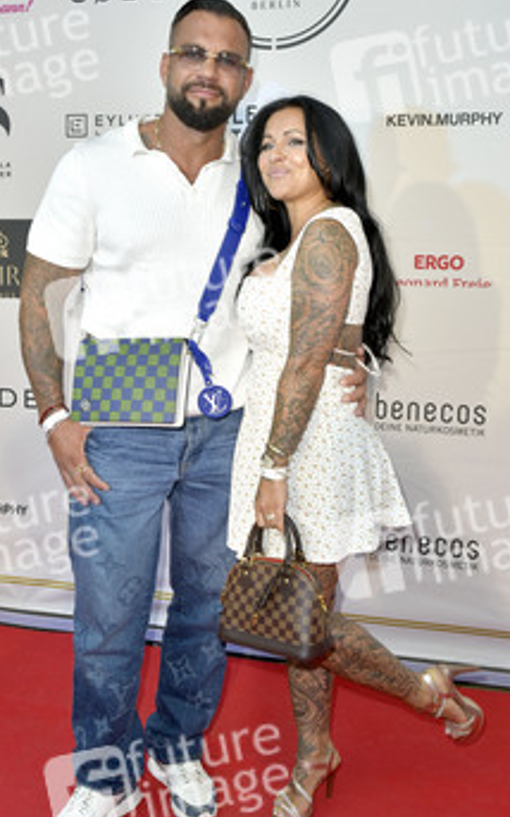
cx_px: 236
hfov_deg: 33.5
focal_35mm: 38
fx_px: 846
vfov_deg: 51.6
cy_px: 424
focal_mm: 32
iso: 800
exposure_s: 1/125
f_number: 6.3
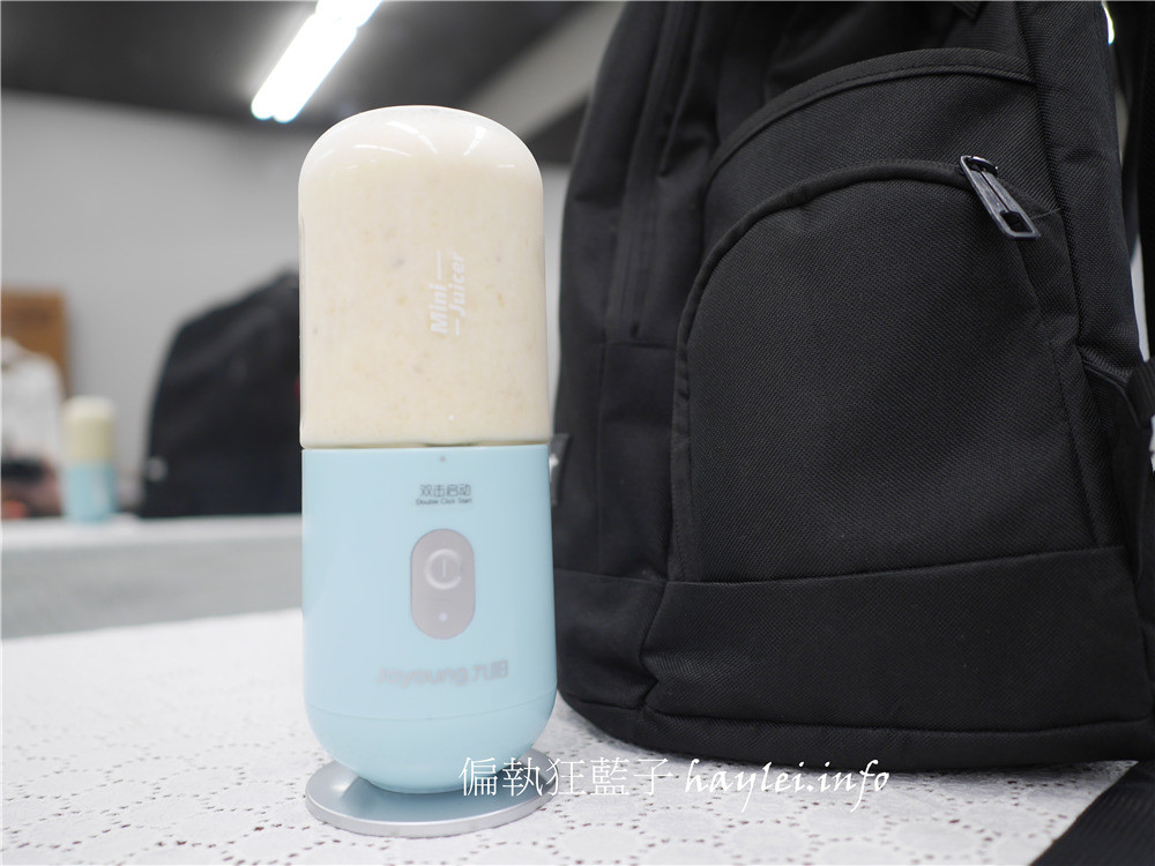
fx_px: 1001
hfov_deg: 60.0
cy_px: 433
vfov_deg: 46.8
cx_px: 578
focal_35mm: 30
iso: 200
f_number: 1.7
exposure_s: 1/60
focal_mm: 15
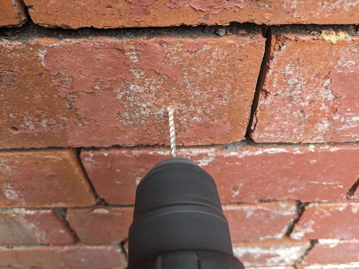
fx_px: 259
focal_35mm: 25
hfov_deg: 69.4
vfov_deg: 54.9
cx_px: 180
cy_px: 134
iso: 83
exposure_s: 1/100
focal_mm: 5.43
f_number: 1.89
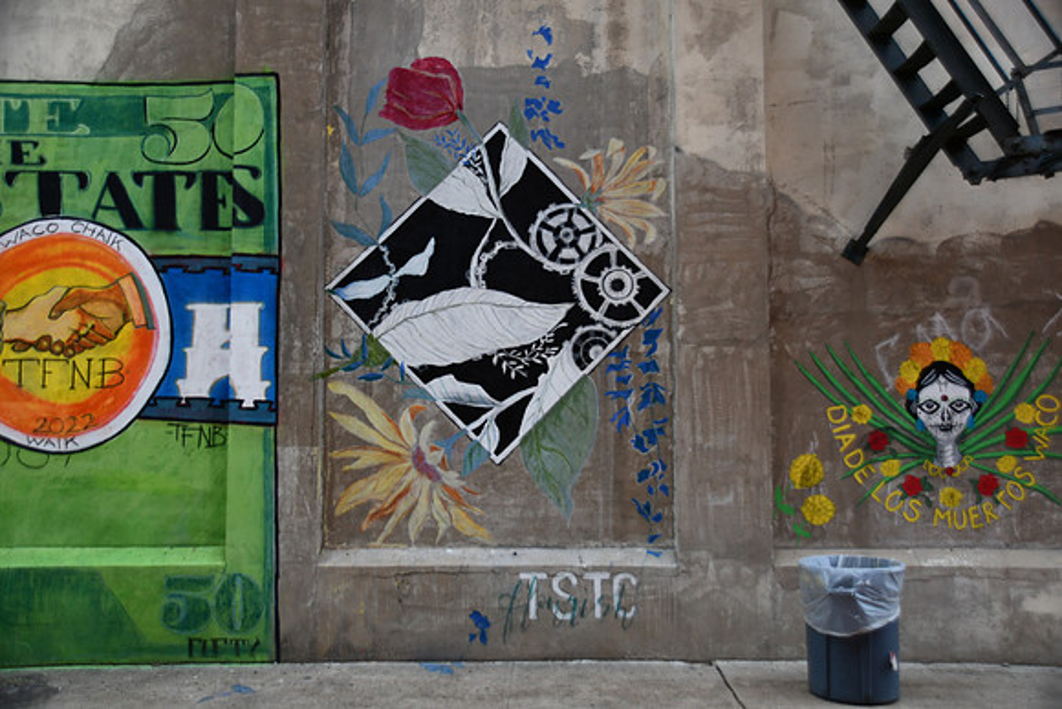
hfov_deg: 57.2
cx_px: 531
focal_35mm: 33
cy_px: 354
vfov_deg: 40.0
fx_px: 974
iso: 400
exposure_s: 1/250
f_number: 4
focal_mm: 22
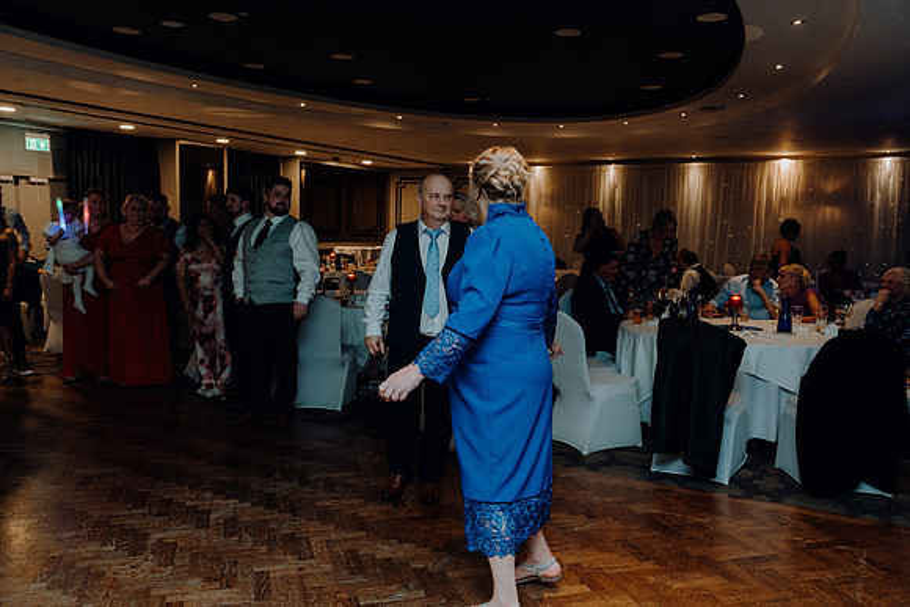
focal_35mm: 30
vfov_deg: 43.6
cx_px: 455
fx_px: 758
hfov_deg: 61.9
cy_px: 304
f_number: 3.5
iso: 2500
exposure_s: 1/160
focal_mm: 30
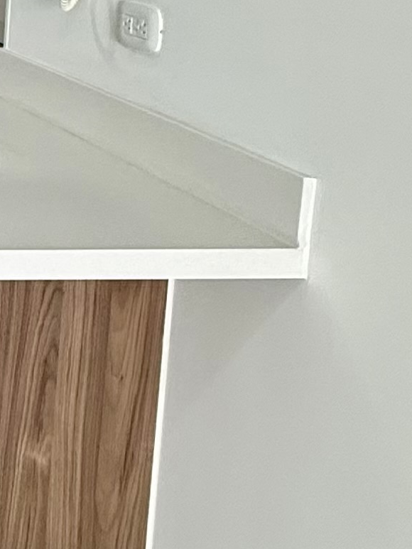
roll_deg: -0.6
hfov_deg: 14.7
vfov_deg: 25.1
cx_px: -515
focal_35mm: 73
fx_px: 1158
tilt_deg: -6.6
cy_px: -26
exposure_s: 1/120
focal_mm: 2.22
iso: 160
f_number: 2.2
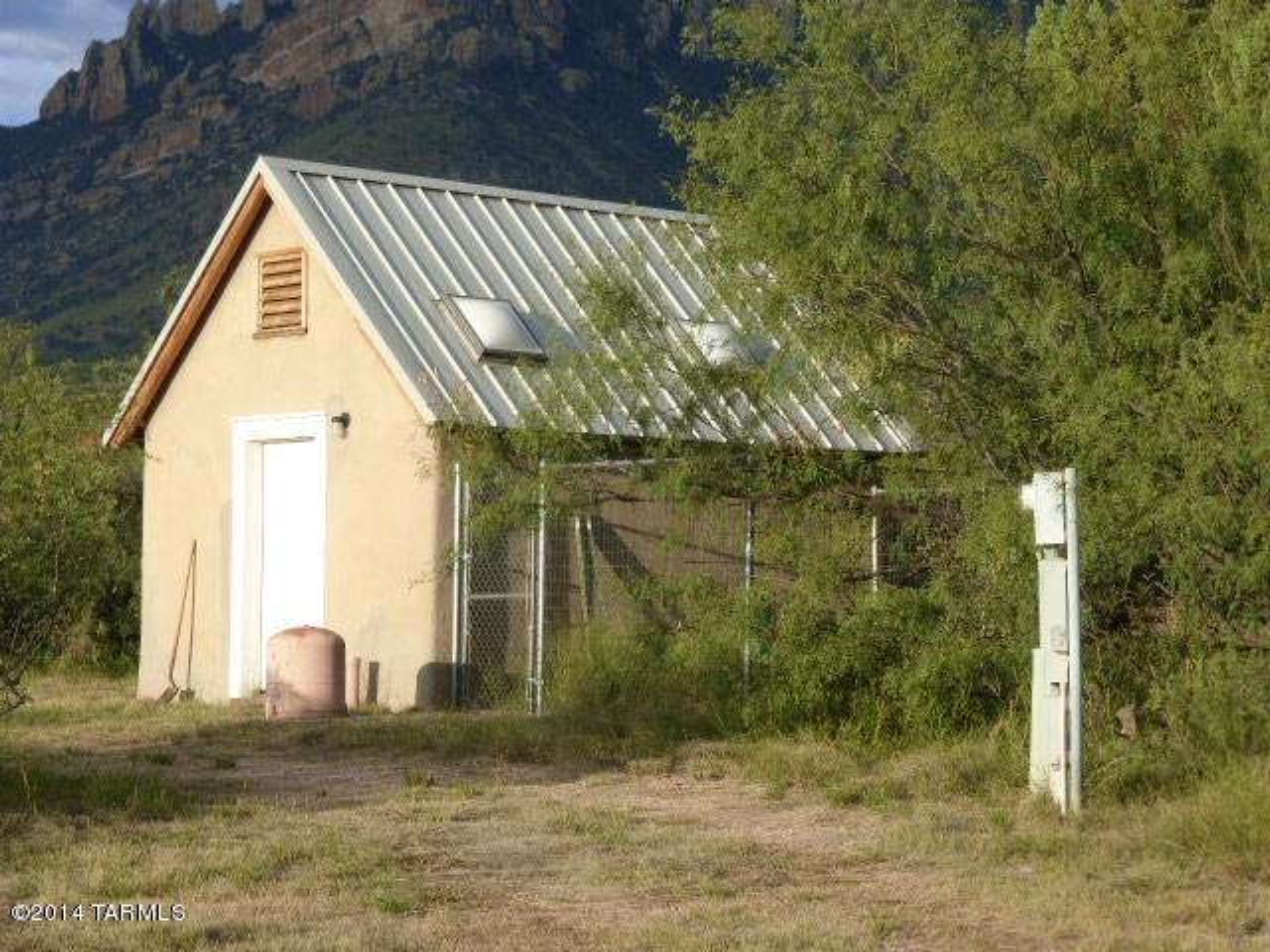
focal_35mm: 90
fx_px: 3302
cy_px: 476
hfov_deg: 21.8
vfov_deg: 16.4
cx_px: 635
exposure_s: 1/160
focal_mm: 16.1
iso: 100
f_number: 5.2
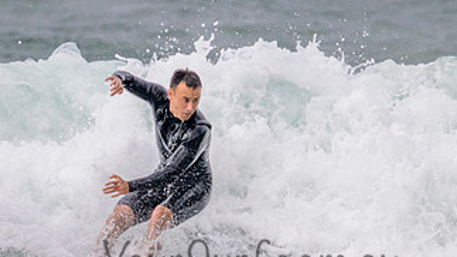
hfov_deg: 1.1
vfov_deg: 0.6
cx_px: 220
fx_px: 24828
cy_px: 286
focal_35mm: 2048
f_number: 11
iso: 1250
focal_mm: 800
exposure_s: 1/2000
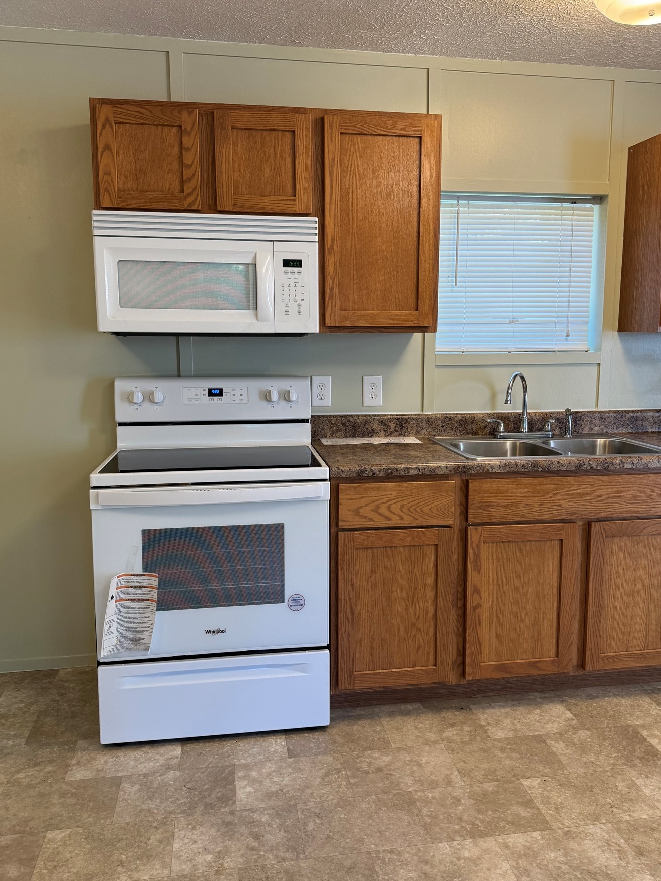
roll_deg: +0.1
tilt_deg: -8.2
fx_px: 713
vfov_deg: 63.4
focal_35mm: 28
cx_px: 346
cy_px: 432
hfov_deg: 49.7
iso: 200
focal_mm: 6.86
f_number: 1.78
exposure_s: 1/120
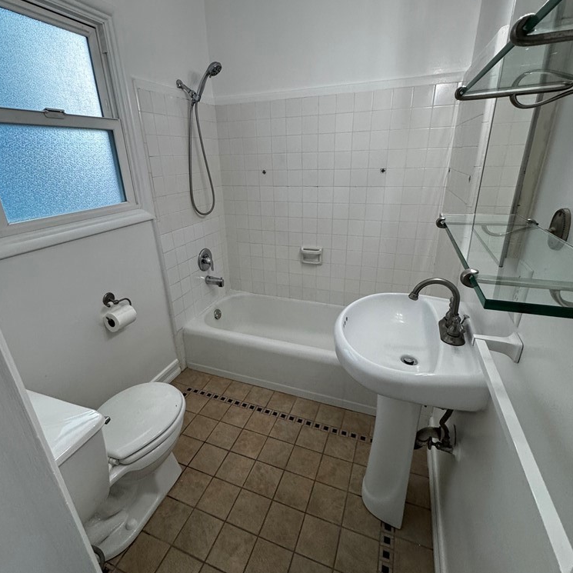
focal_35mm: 17
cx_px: 279
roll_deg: +1.7
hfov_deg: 84.0
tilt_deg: -21.5
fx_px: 318
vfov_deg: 83.9
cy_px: 277
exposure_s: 1/120
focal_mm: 2.22
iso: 200
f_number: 2.2
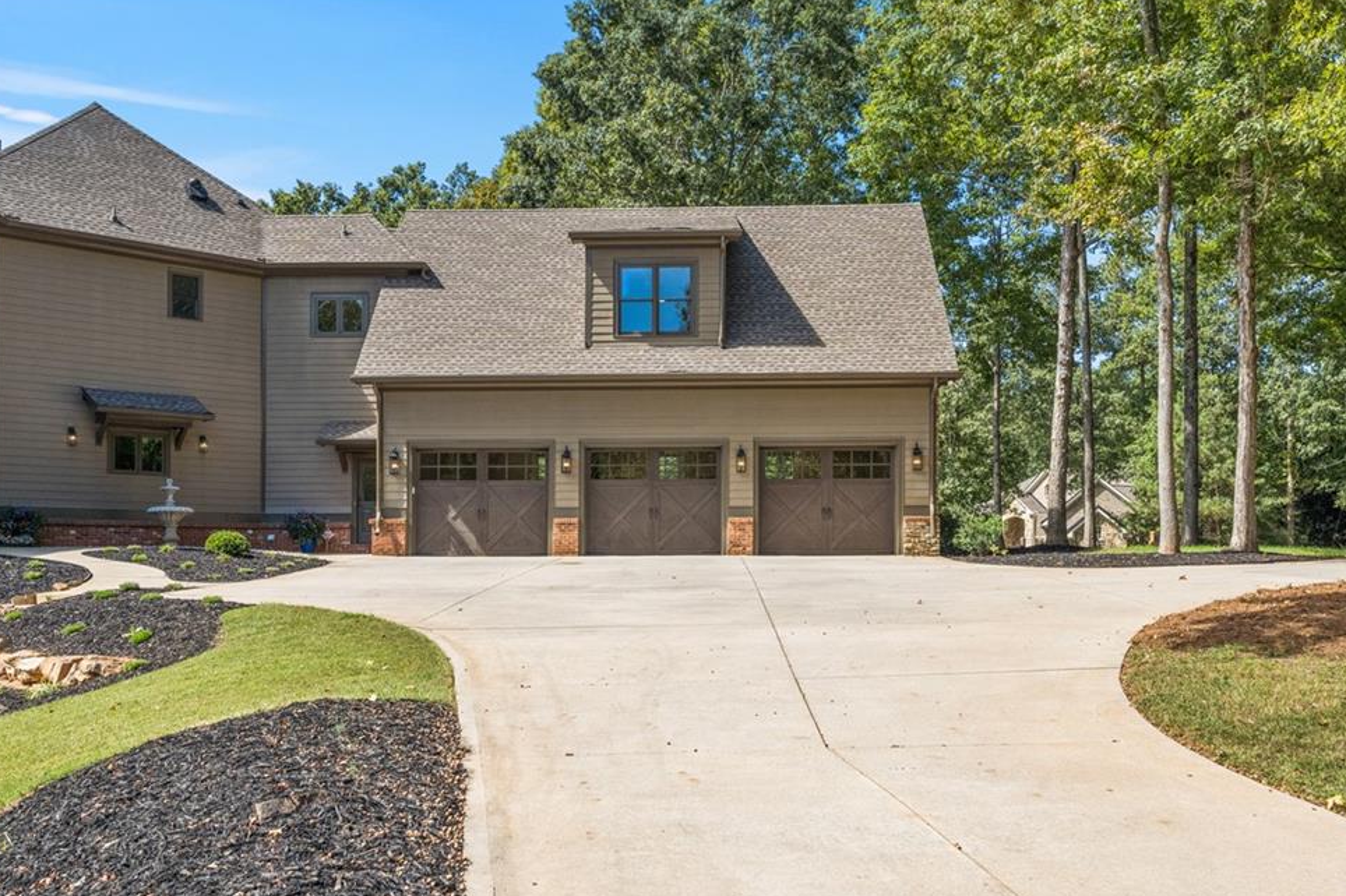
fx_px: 1271
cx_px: 653
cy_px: 463
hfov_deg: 55.8
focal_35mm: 34
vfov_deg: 38.9
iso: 1250
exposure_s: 1/1000
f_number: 8
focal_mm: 32
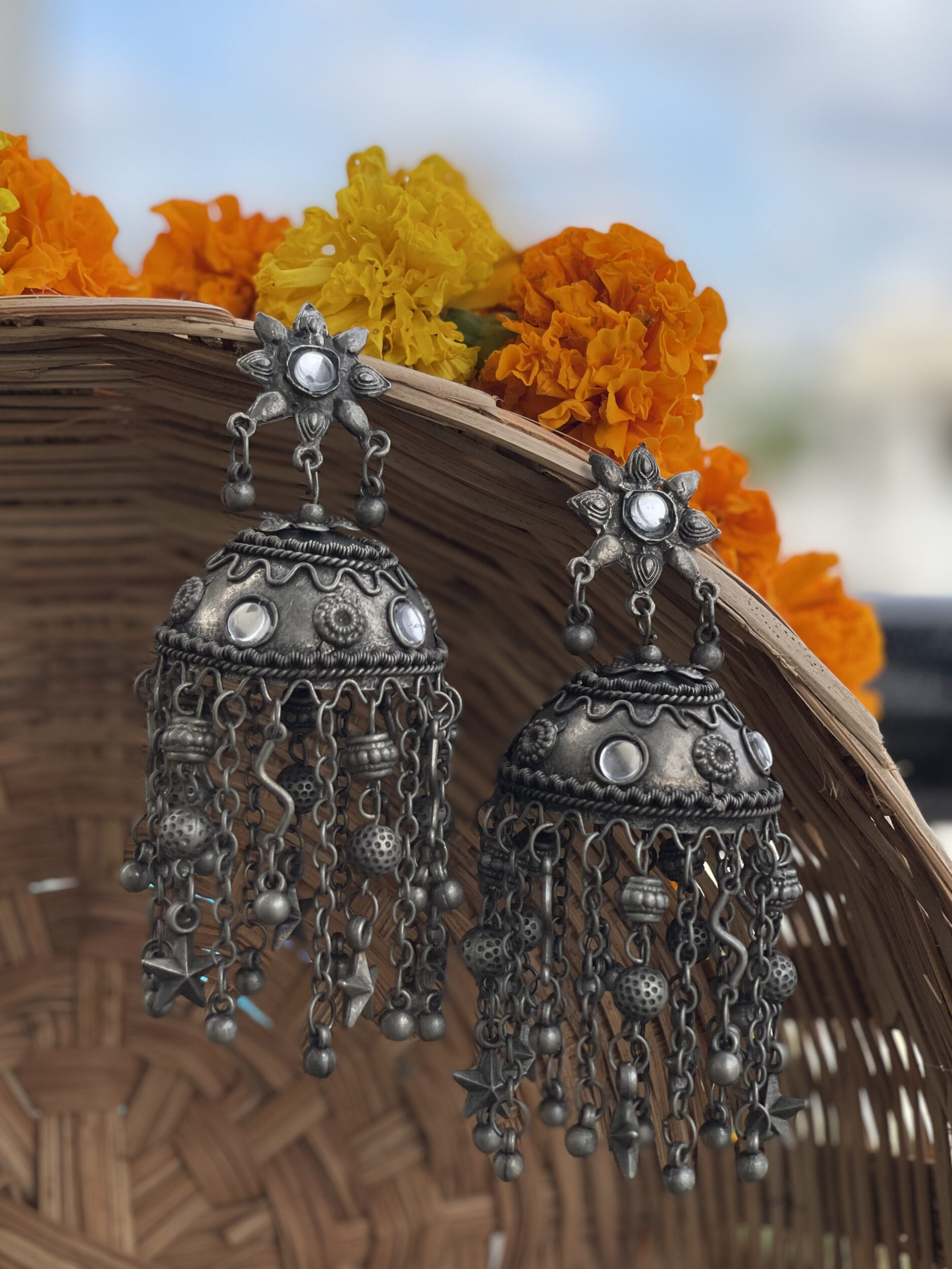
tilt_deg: -3.2
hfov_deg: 22.6
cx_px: 470
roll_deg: -0.9
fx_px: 2384
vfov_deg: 29.8
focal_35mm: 65
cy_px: 643
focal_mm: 7.5
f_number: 2.2
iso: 32
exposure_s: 1/960
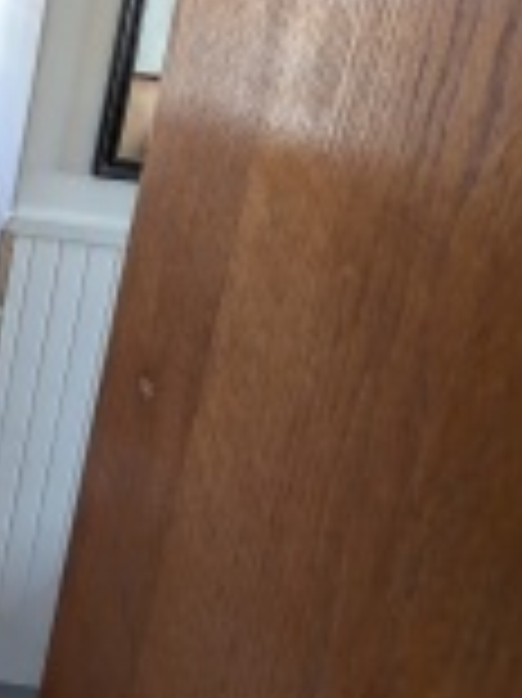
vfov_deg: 48.6
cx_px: -128
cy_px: 9
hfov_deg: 34.6
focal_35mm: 31
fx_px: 624
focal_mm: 2.02
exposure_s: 1/92.8
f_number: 1.7
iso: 54
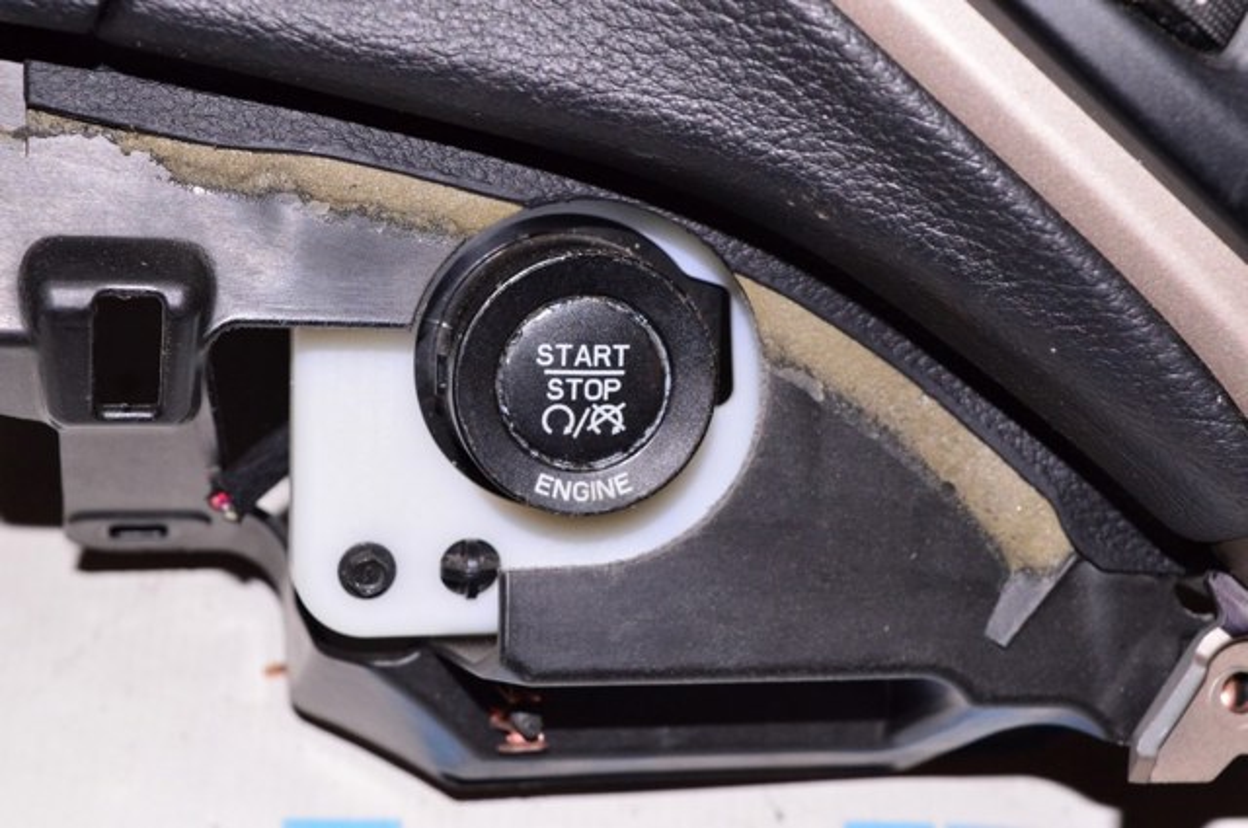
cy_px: 414
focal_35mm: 68
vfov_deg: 20.1
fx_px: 2337
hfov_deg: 29.9
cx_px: 624
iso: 1600
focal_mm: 45
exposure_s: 1/200
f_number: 8
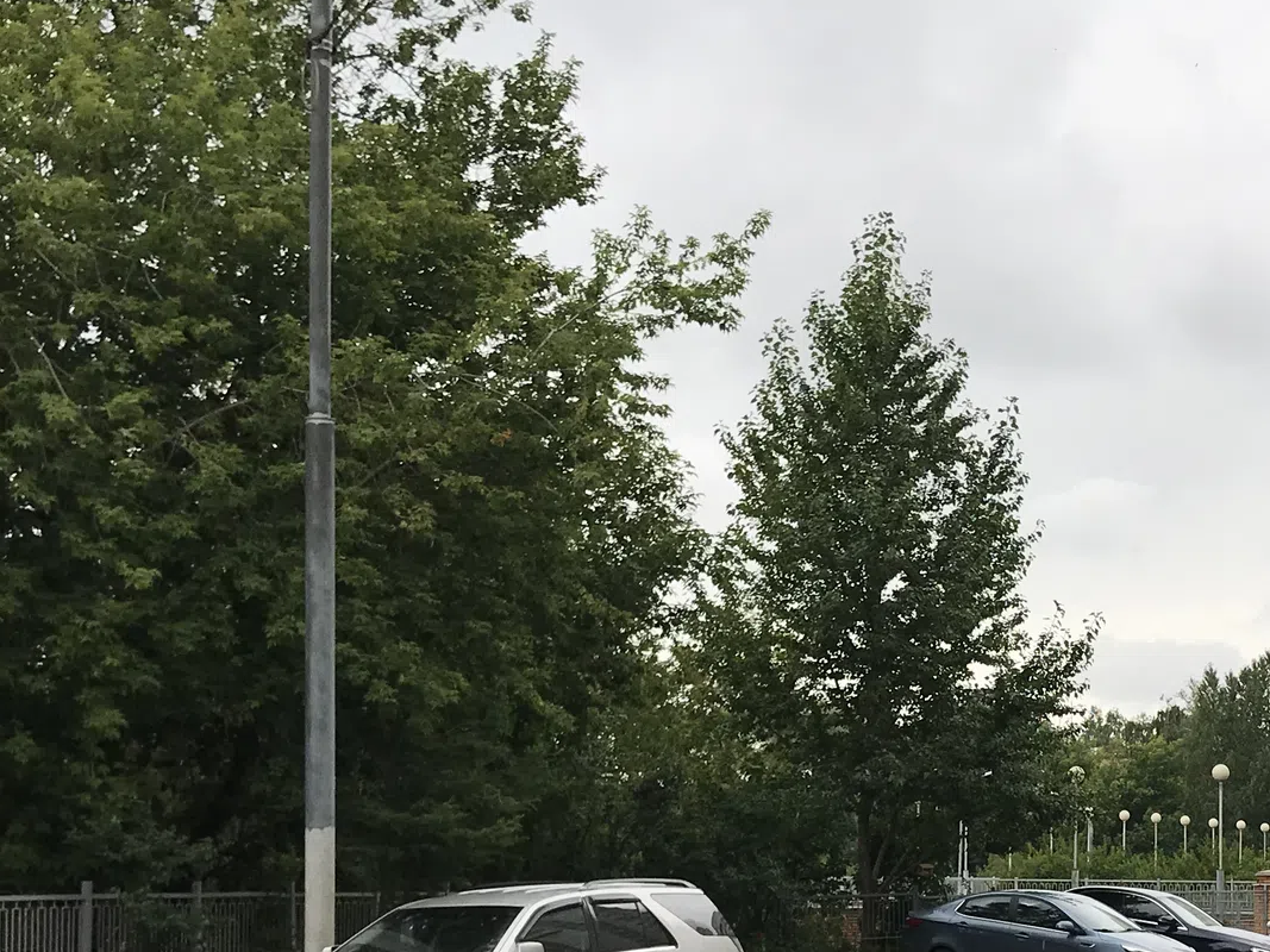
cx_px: 1033
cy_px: 795
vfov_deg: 22.9
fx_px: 2311
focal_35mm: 63
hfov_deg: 29.9
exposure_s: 1/736
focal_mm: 3.99
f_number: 1.8
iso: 20
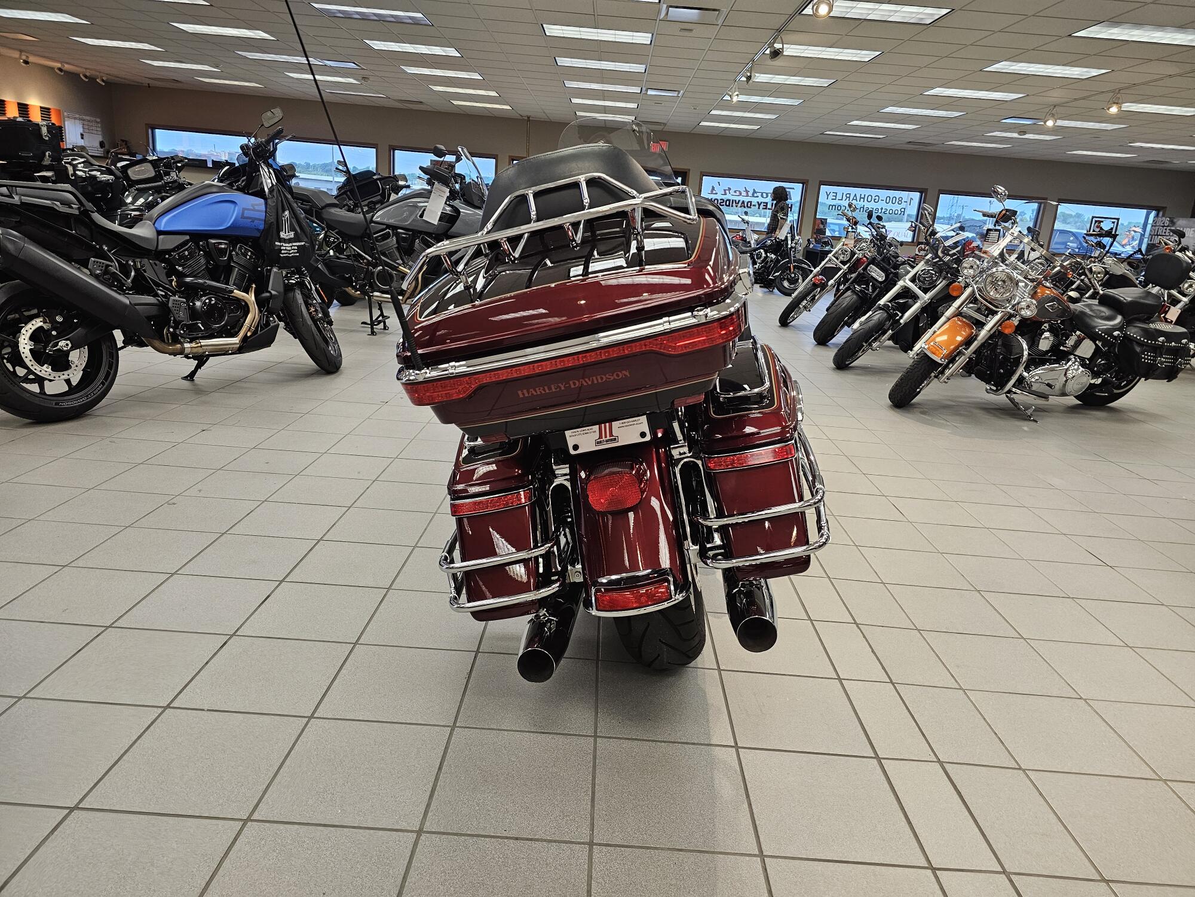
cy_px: 448
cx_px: 598
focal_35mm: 23
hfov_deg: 73.9
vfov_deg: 58.9
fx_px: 794
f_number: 1.7
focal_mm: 6.3
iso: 200
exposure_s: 1/120
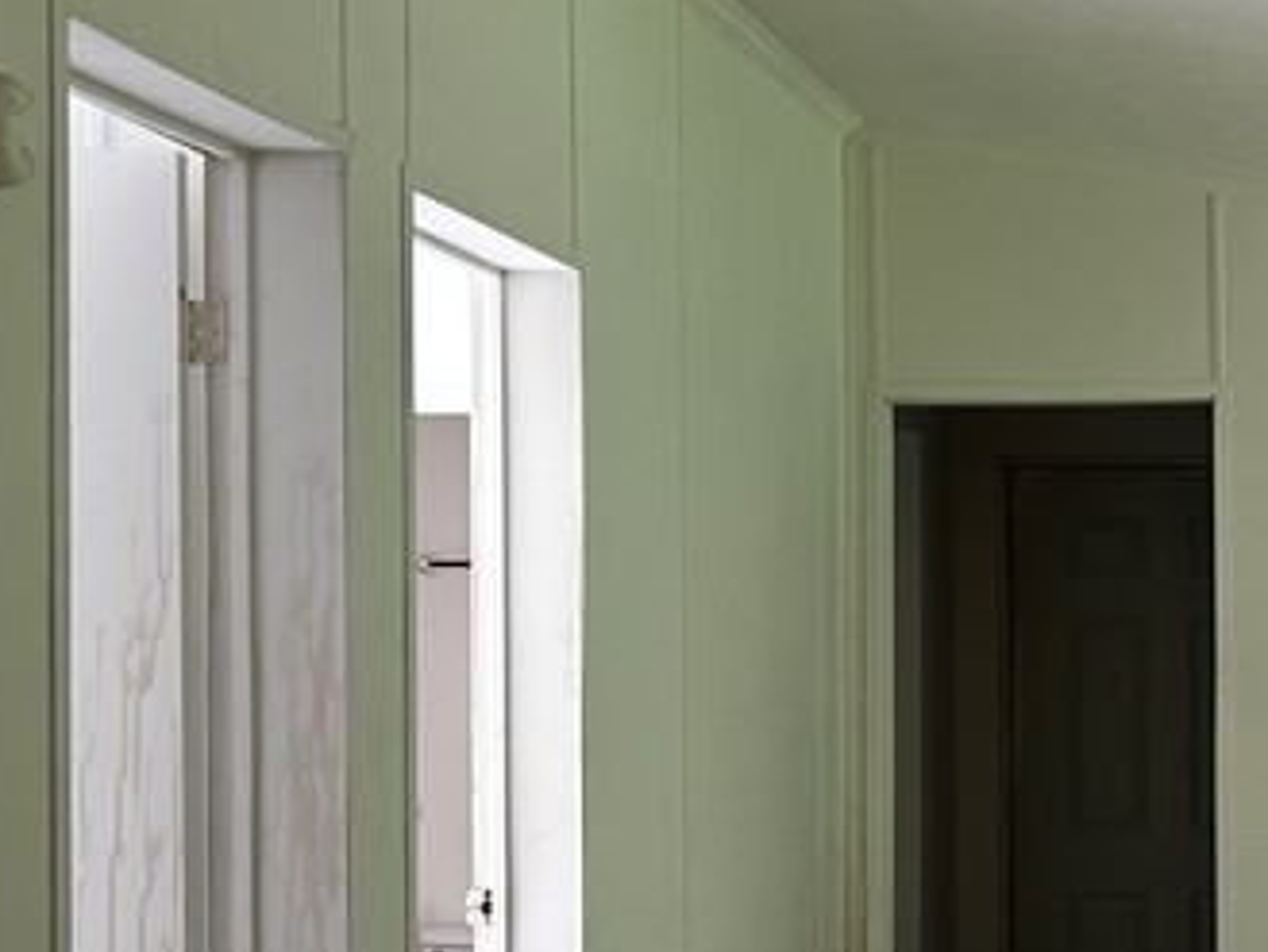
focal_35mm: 81
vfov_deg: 18.1
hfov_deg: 22.4
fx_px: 2968
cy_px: 671
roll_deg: +0.4
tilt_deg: +1.5
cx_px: 1484
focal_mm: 5.7
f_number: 1.5
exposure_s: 1/74
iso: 125
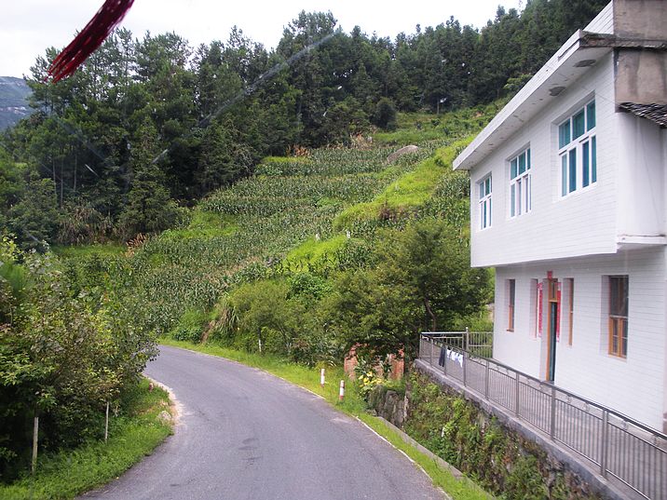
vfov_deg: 39.7
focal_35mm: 36
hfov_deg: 51.4
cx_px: 334
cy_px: 250
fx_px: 694
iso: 64
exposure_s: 1/265
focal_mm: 6.3
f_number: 3.5
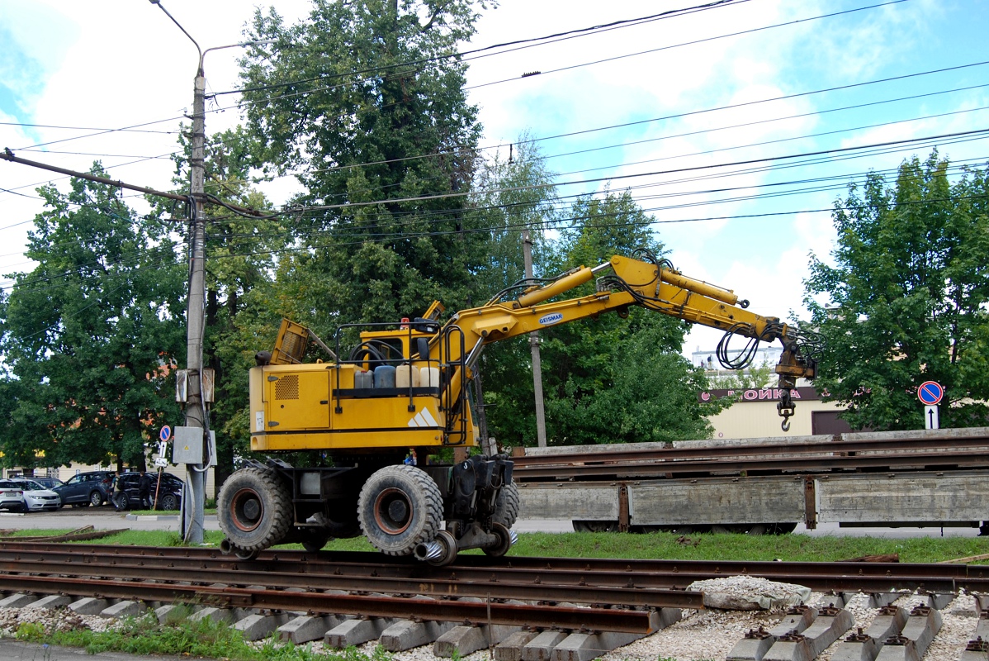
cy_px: 330
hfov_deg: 57.2
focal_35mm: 33
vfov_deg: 40.0
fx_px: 907
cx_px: 494
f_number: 5.6
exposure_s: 1/125
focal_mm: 22
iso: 100
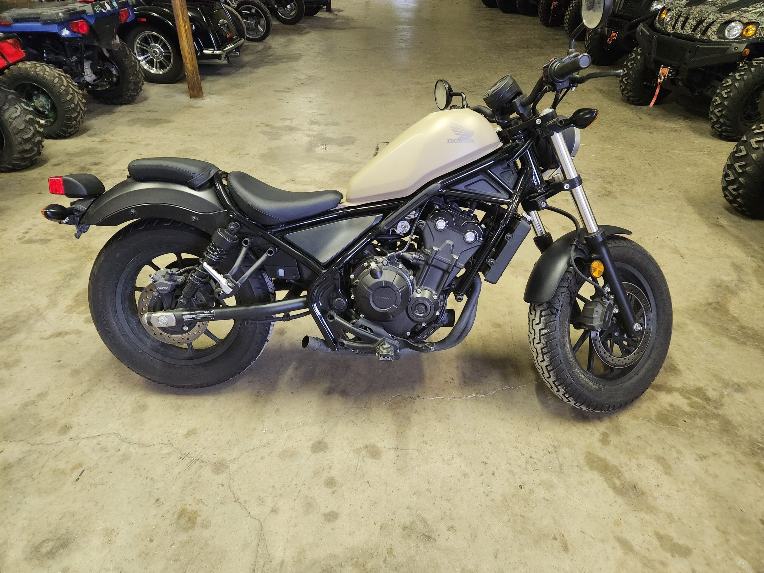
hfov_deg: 73.9
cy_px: 286
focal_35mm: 23
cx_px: 382
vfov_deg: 58.9
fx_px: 508
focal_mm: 5.4
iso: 800
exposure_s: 1/120
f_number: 1.8
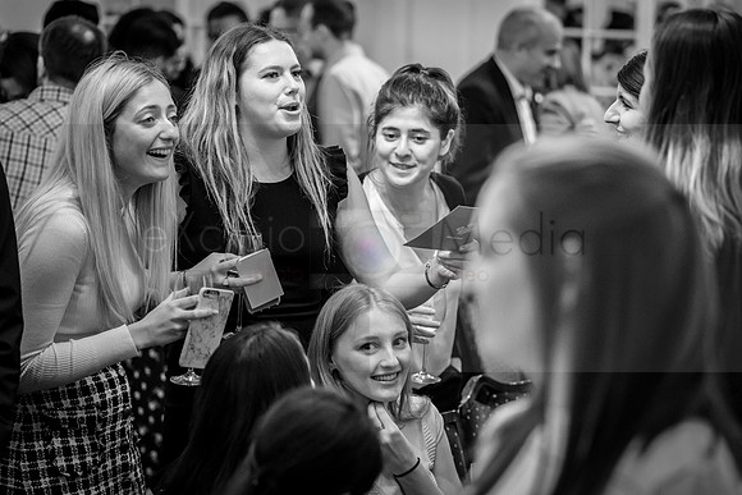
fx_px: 2075
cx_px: 383
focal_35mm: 101
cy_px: 265
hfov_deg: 20.3
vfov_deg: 13.6
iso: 5000
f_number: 2.8
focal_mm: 94
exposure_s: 1/100
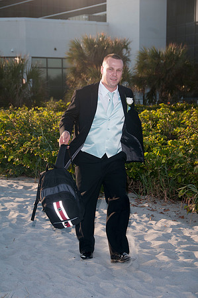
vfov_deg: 20.9
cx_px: 99
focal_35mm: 98
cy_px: 149
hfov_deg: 14.0
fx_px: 806
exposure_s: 1/250
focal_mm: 65
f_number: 8
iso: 100
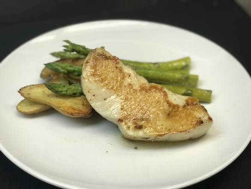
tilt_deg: -39.5
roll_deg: -0.4
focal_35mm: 57
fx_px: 413
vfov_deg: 25.7
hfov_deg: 33.8
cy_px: 94
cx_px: 126
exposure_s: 1/60
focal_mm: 6.6
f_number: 2.8
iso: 64
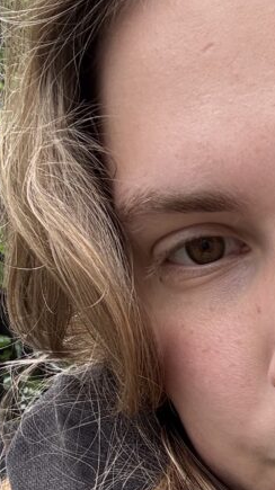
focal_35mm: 77
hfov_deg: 15.0
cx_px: 346
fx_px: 1000
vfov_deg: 26.7
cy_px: 429
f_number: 1.9
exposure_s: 1/121
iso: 20
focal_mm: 2.69
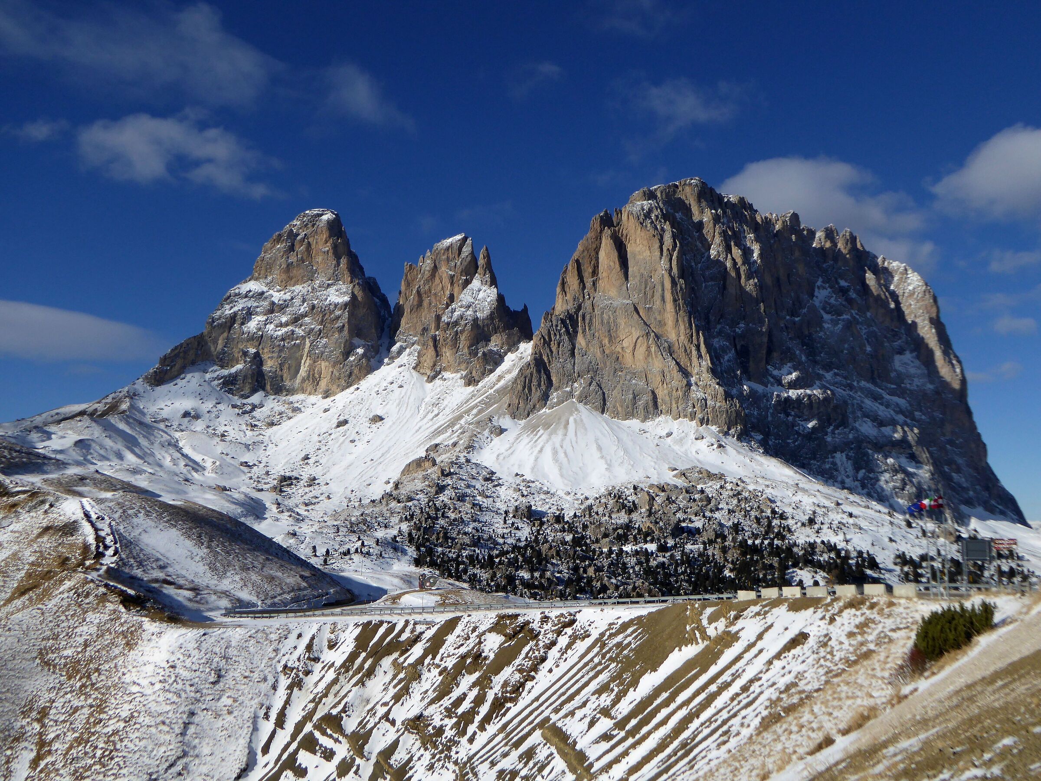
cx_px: 520
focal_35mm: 31
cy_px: 390
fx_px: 932
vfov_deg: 45.4
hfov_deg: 58.4
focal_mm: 5.4
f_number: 4
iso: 100
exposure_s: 1/2000
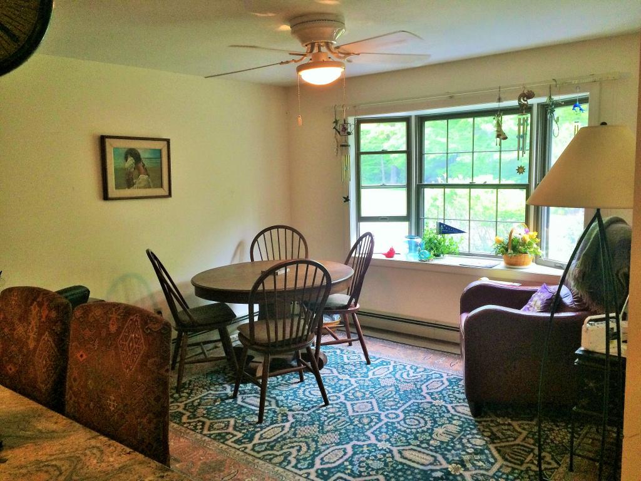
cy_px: 240
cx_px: 320
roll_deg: +1.1
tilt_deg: -8.6
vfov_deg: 48.2
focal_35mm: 29
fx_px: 537
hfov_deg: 61.7
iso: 64
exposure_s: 1/30
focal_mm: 4.15
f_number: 2.2
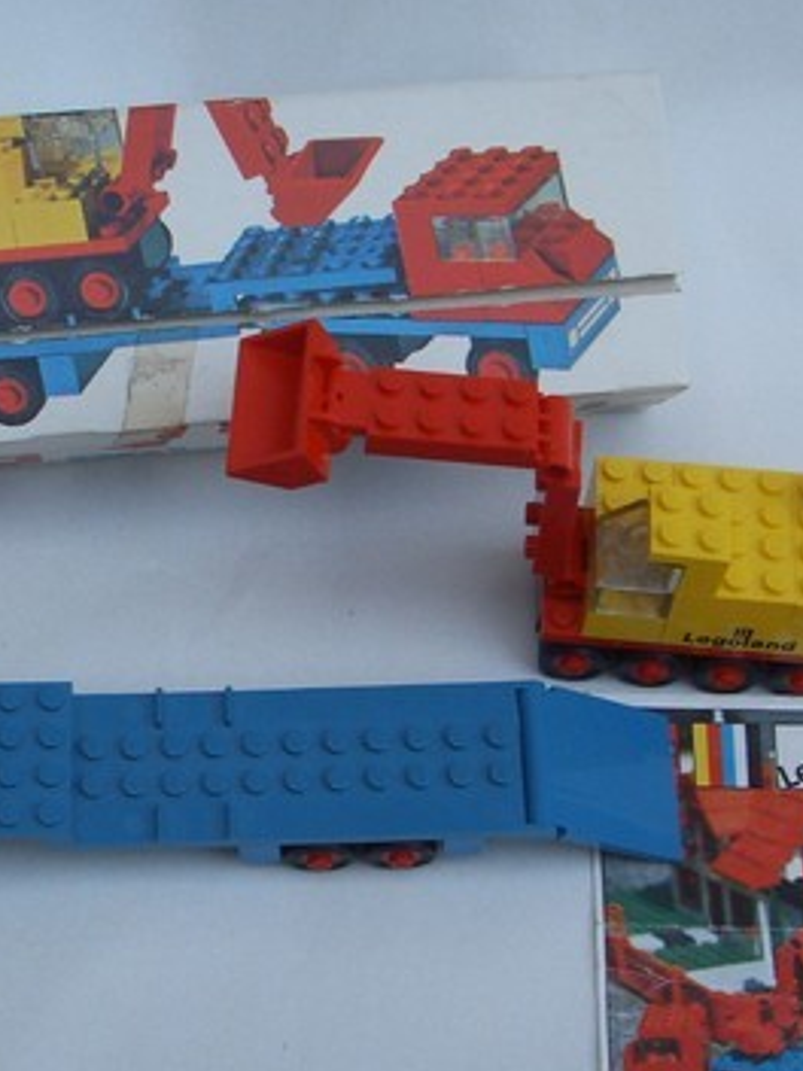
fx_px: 2196
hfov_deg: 20.6
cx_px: 234
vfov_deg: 27.4
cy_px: 560
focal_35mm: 71
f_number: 3.5
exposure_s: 1/90
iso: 76
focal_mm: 6.6
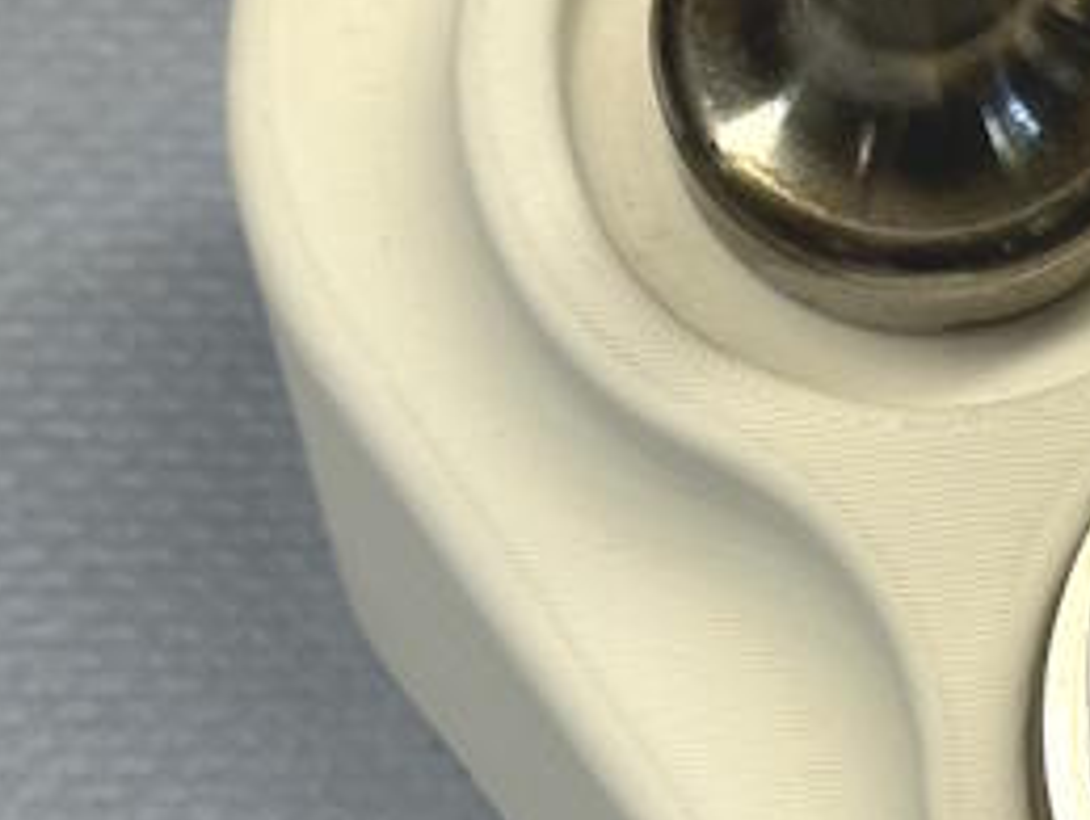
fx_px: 5833
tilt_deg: -52.3
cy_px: 332
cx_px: 1364
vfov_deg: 8.0
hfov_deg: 10.5
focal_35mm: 185
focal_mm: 6.86
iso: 50
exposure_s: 1/179
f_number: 1.78
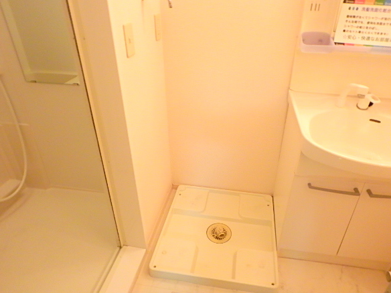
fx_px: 260
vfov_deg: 58.8
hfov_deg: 73.8
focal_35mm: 23
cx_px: 211
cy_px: 137
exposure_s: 1/30
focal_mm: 3.7
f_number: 3.5
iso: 500
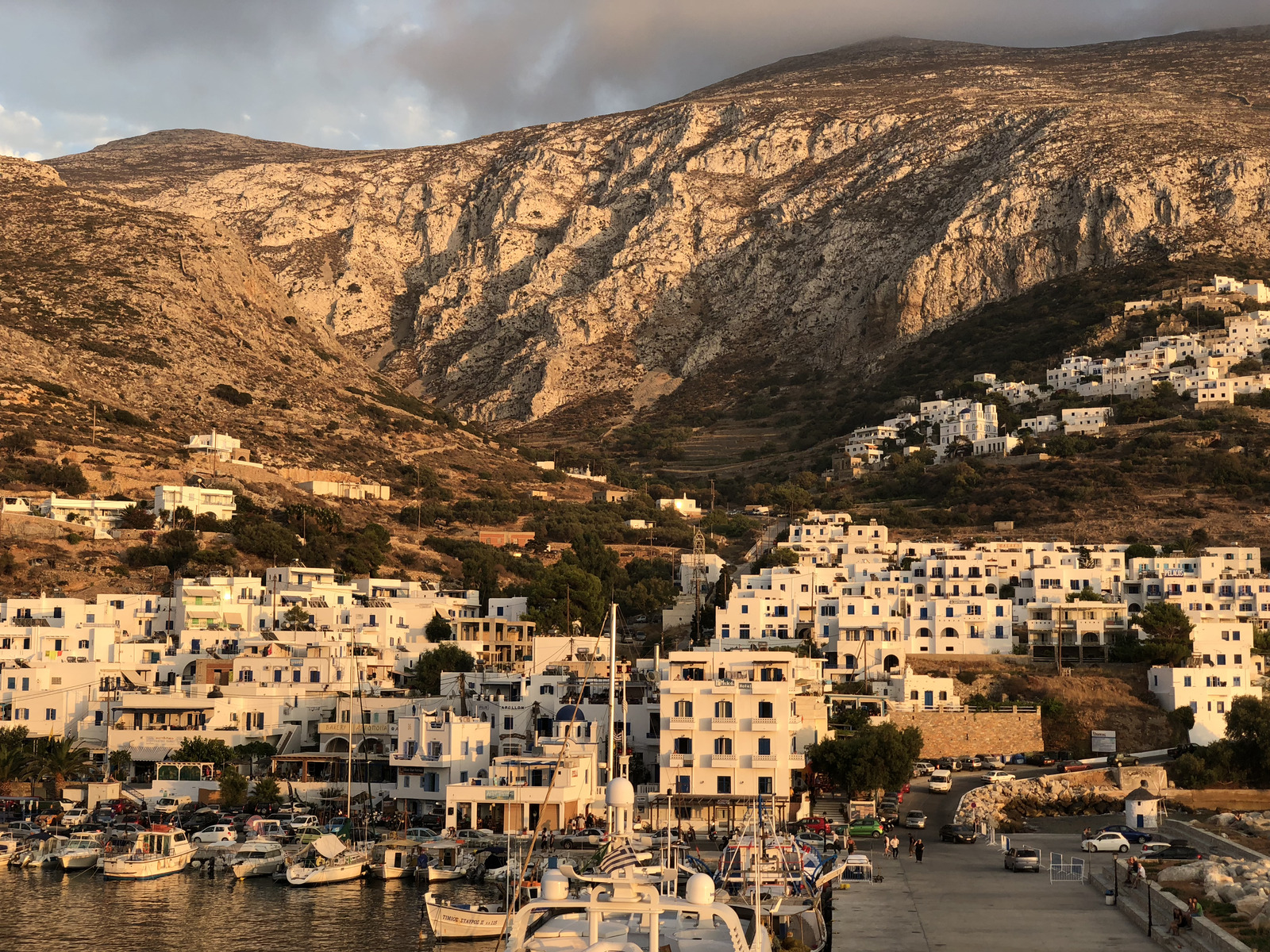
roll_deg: -0.3
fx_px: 1908
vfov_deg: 28.0
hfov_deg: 36.8
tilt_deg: +7.0
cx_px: 635
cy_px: 476
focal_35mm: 52
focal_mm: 6
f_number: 2.4
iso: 16
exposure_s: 1/237
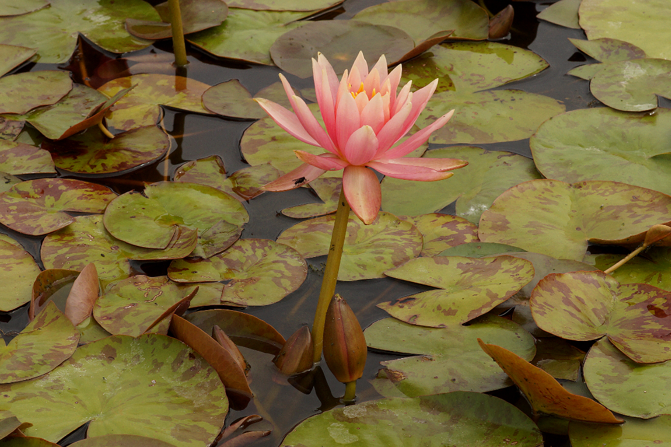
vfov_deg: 9.1
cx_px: 336
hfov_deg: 13.7
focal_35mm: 150
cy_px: 224
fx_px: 2796
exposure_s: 1/160
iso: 250
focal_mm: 100
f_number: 13
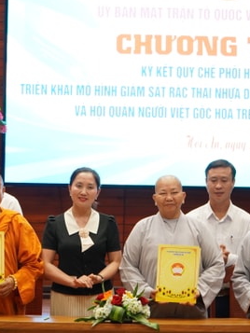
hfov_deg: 11.3
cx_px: 68
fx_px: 1261
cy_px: 166
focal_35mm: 131
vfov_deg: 15.0
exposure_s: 1/40
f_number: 5
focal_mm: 60
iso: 1000
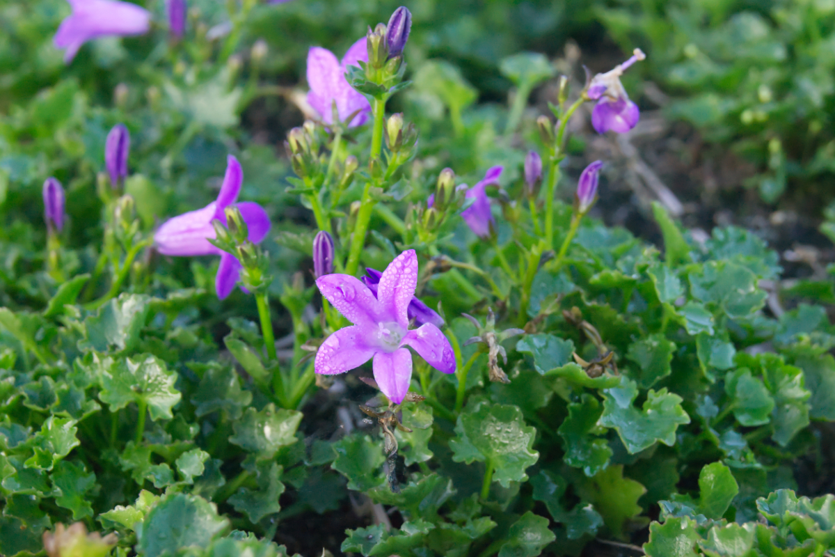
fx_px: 1913
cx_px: 418
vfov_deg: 16.6
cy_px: 278
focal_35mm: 82
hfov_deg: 24.6
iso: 3200
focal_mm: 55
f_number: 10
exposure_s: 1/200
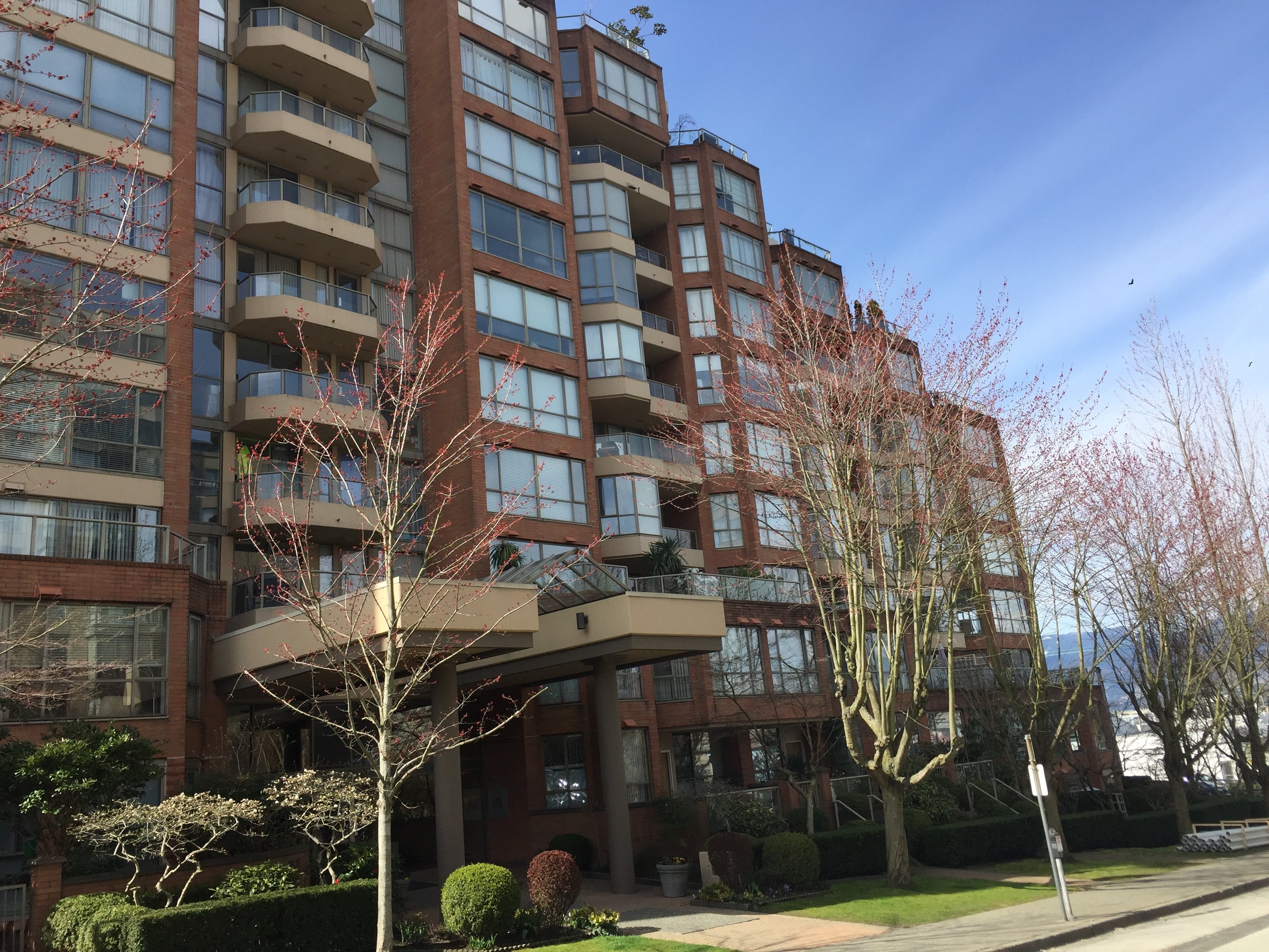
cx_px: 634
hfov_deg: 61.7
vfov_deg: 48.2
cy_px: 476
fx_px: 1063
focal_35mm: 29
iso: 32
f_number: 2.2
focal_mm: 4.15
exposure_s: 1/1163
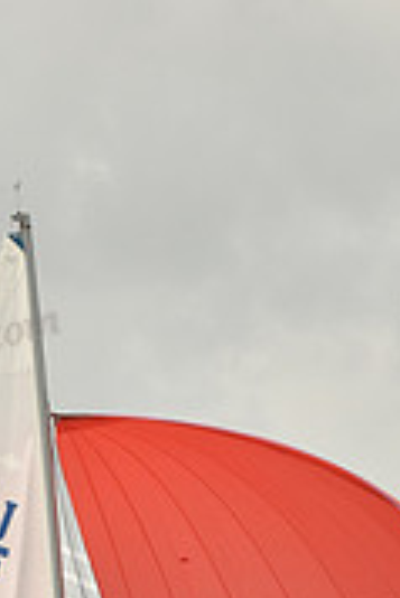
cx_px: 234
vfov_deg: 3.2
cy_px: 810
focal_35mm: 651
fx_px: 10828
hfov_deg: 2.1
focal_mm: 200
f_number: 7.1
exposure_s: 1/1250
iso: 320
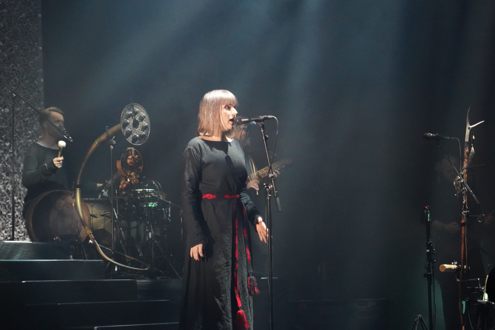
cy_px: 165
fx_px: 1444
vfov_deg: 13.0
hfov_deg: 19.5
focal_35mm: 105
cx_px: 248
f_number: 4
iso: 12800
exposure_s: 1/100
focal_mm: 105
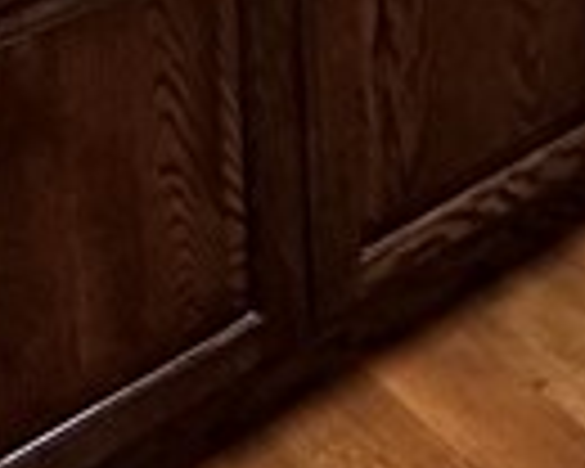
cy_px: -886
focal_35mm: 108
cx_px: 1161
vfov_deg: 10.6
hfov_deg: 14.7
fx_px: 1870
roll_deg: +0.4
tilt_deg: -3.1
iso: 320
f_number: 2.2
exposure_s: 1/120
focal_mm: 2.22
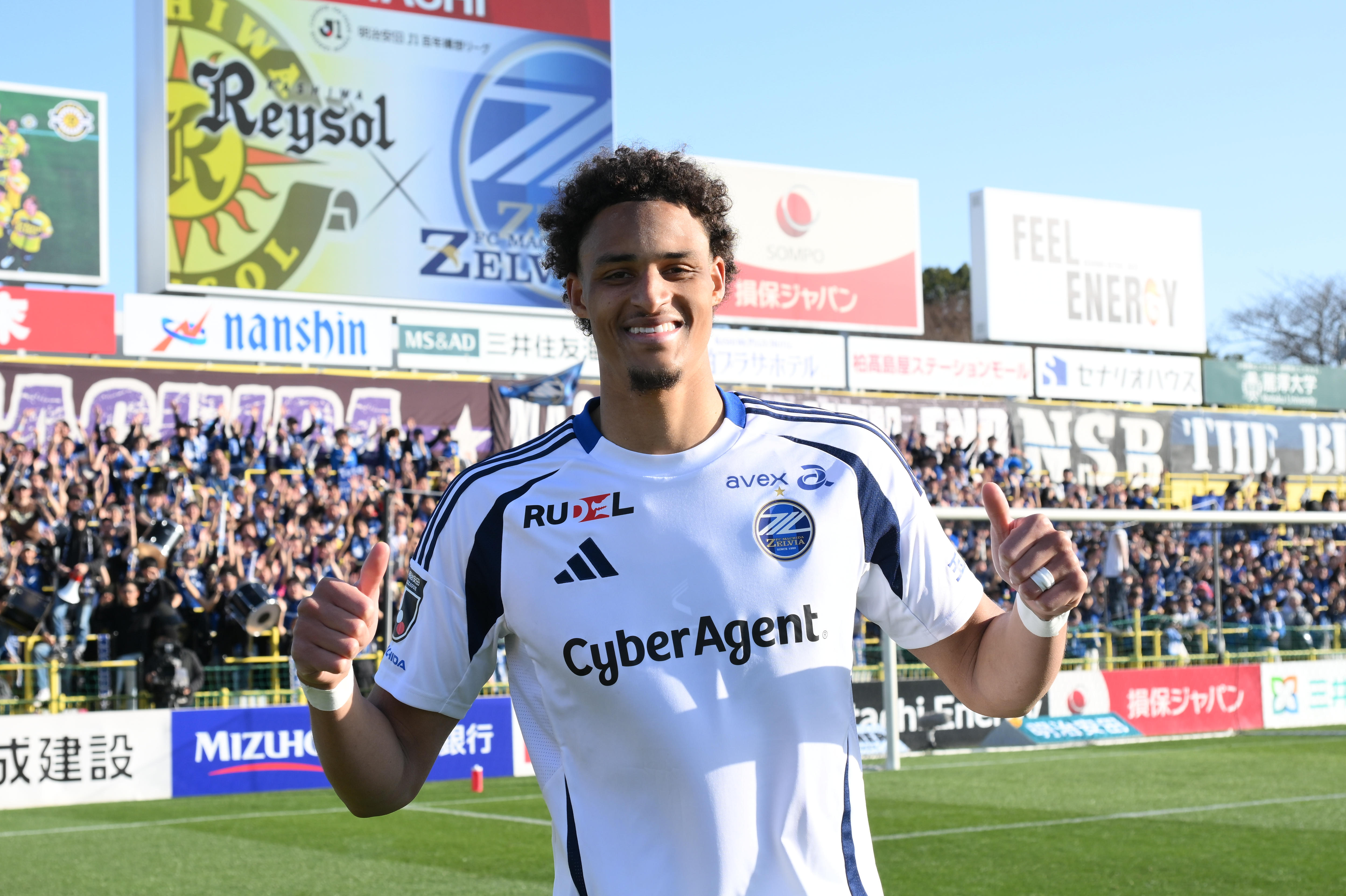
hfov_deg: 32.9
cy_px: 448
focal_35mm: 61
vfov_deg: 22.2
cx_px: 673
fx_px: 2280
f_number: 5.6
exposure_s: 1/500
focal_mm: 41
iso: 200
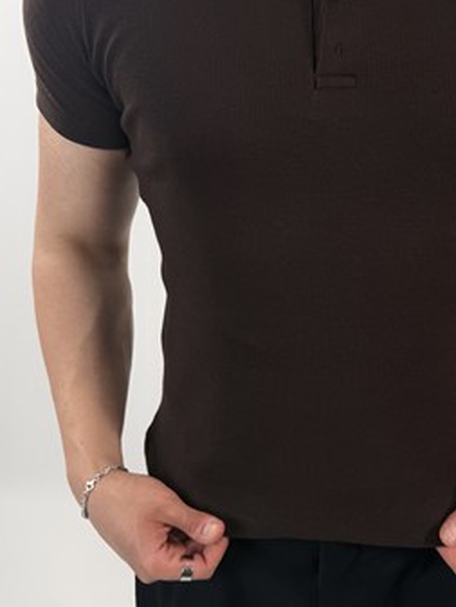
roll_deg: -0.7
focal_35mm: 38
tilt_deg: -17.5
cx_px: 337
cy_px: 266
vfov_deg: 48.8
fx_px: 667
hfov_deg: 36.9
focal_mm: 6.76
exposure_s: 1/177
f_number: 1.78
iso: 80
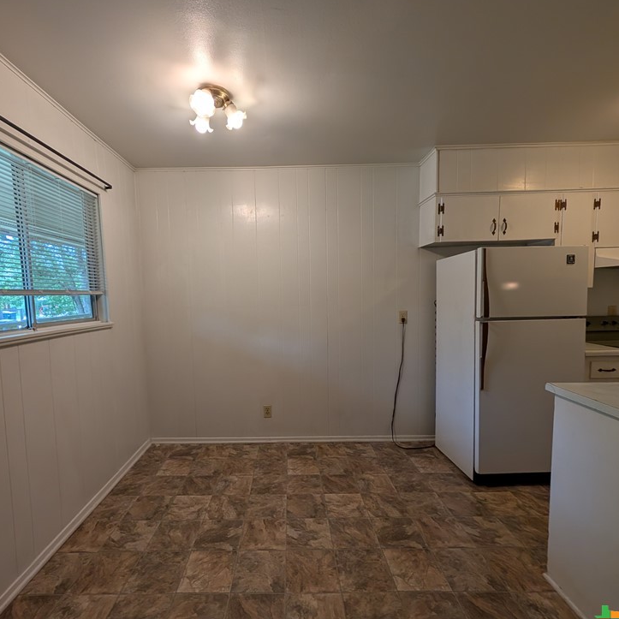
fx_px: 303
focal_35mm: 15
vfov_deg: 91.1
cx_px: 283
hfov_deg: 90.9
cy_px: 318
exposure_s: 1/120
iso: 49
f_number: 1.7
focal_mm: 2.02
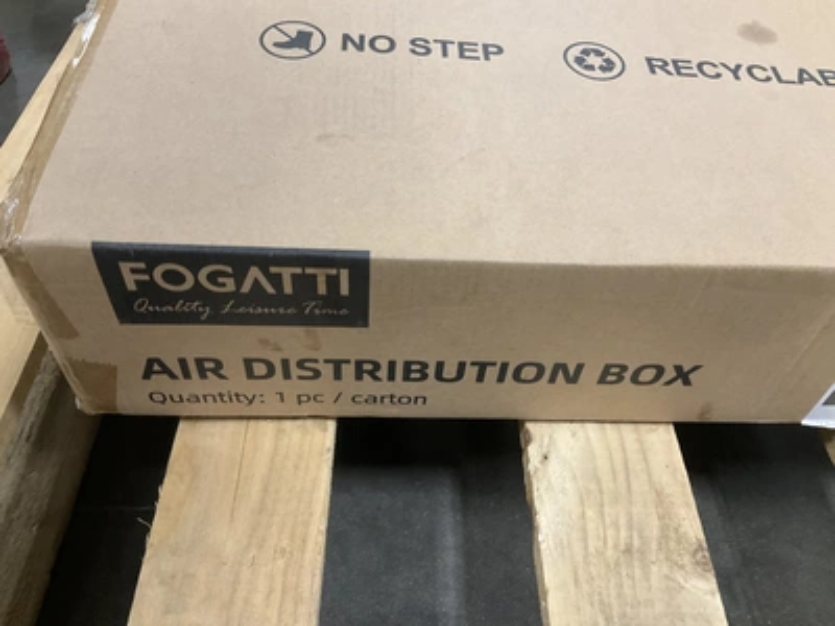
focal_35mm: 29
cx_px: 418
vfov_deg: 48.2
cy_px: 313
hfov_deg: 61.7
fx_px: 700
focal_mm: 3
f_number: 1.8
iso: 250
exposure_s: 1/60
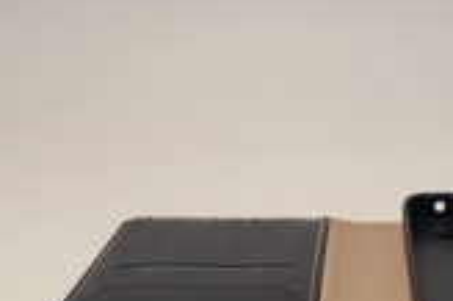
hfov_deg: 29.7
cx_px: 373
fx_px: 830
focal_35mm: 66
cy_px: 381
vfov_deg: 19.2
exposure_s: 1/100
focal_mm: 5.4
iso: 64
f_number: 1.8
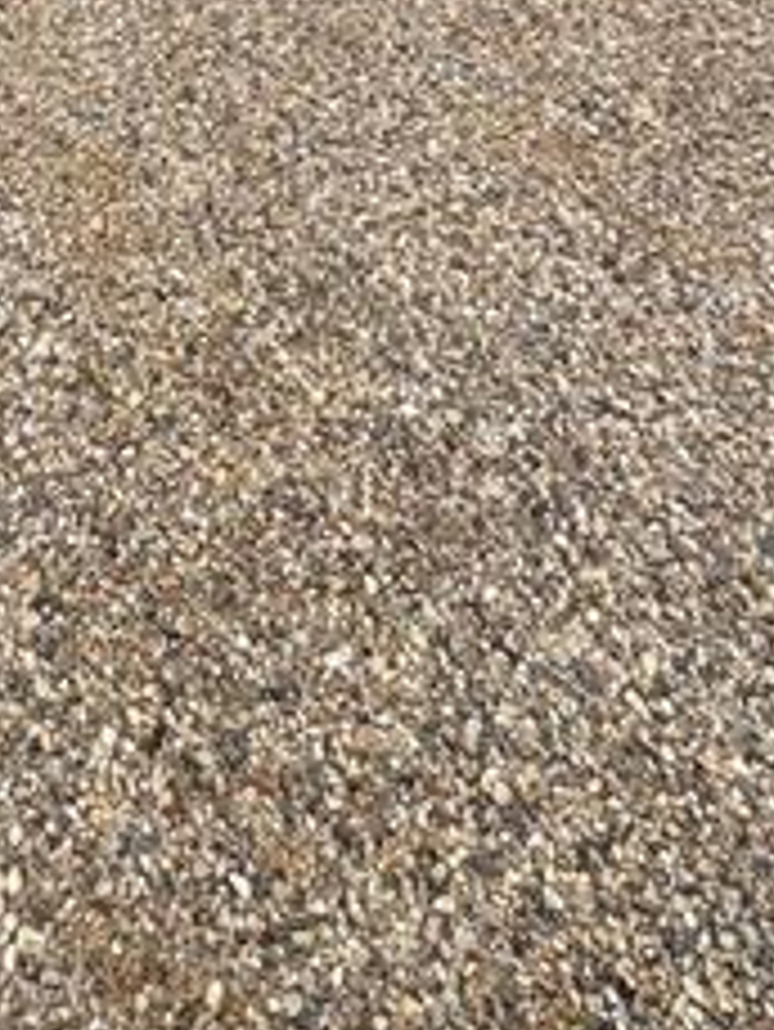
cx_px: -36
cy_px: -495
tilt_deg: -13.0
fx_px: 1400
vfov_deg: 28.0
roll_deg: -0.2
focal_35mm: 47
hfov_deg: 28.6
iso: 40
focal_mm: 2.22
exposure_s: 1/956
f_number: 2.2
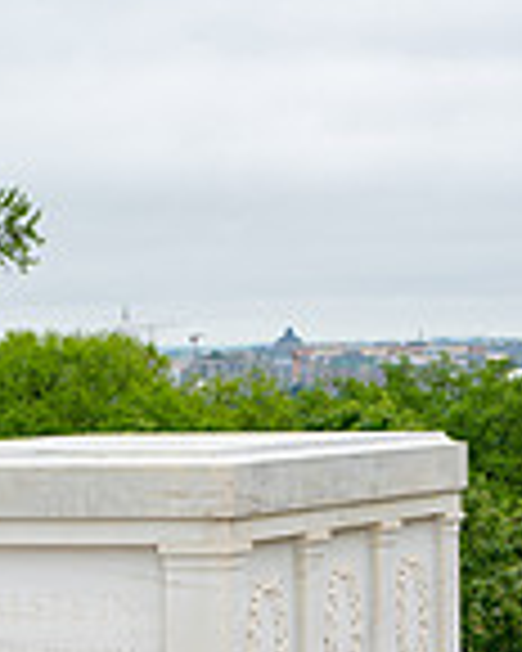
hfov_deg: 7.2
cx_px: -47
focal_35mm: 215
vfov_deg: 8.9
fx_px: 4152
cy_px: 737
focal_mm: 74
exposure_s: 1/100
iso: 100
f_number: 6.3
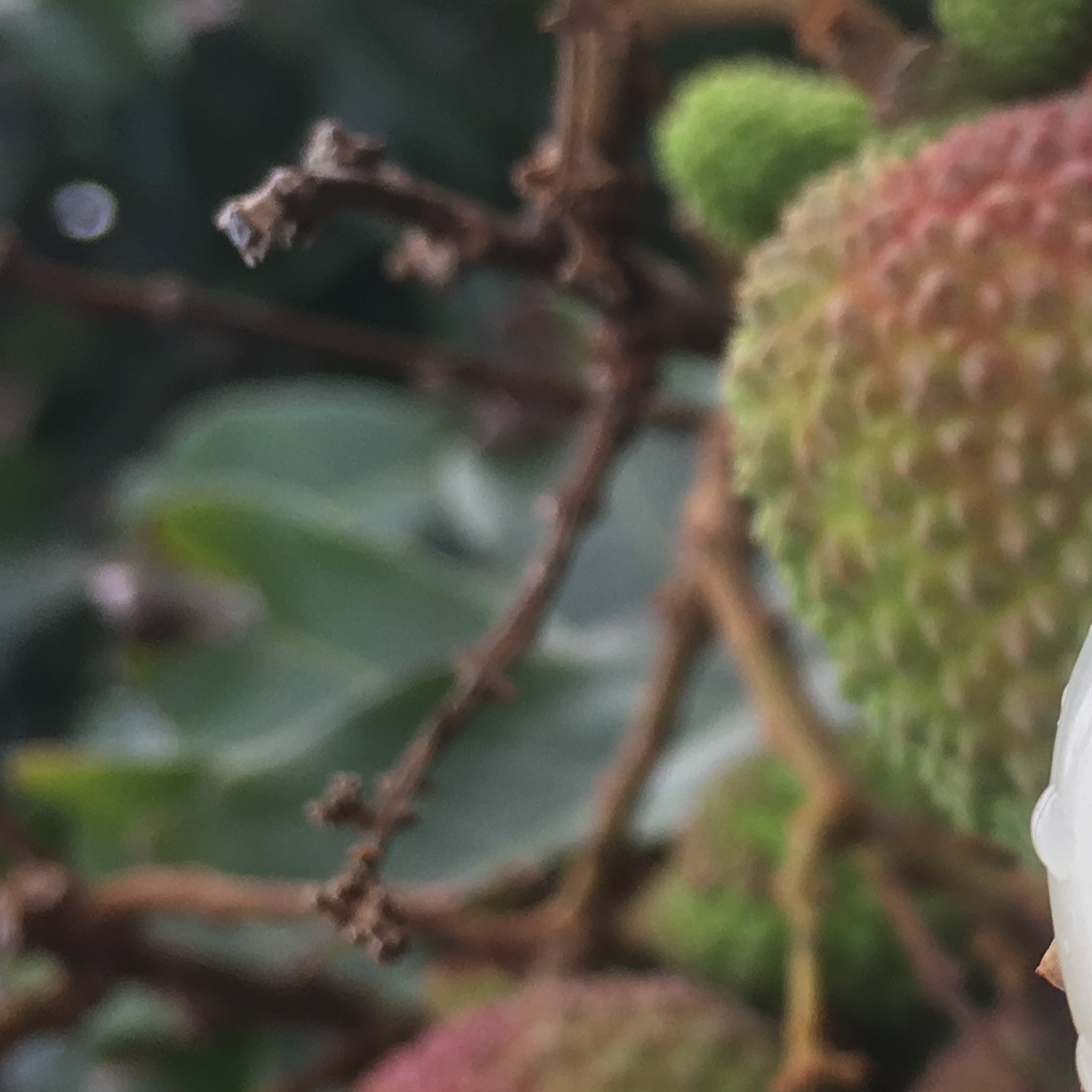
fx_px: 3212
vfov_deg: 19.3
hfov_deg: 18.6
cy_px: 639
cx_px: 1178
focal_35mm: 90
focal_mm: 4.15
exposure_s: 1/120
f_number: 2.2
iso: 25
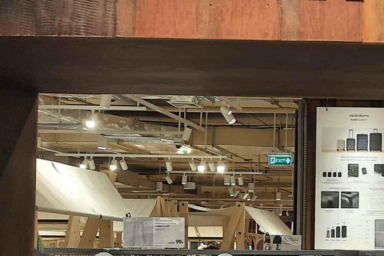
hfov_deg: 24.2
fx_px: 789
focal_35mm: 74
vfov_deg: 18.1
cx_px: 491
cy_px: 241
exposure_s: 1/50
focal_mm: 4.6
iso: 64
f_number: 2
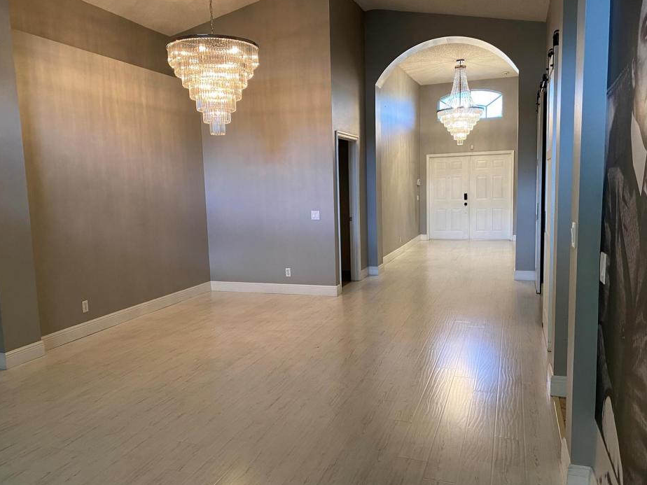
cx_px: 333
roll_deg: +1.6
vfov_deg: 51.4
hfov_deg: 65.3
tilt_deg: -7.0
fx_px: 505
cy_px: 241
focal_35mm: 27
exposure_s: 1/60
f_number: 1.8
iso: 160
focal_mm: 4.25
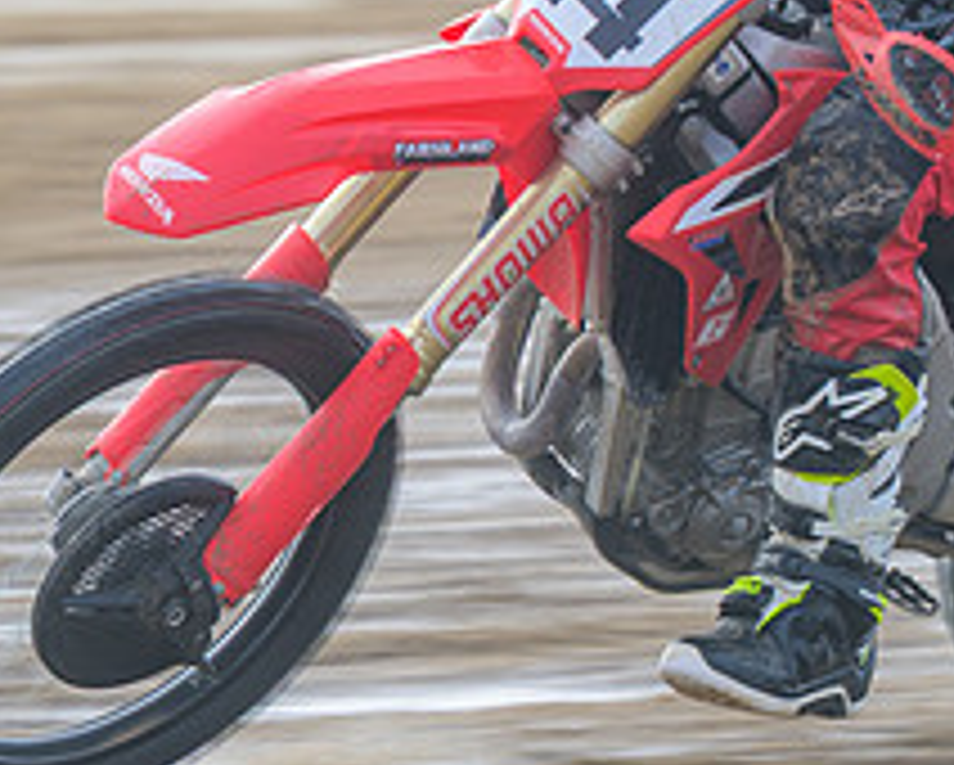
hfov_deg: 3.3
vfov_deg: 2.7
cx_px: 618
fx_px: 16391
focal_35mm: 580
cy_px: 143
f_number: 4
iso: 64
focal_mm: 125
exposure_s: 1/200
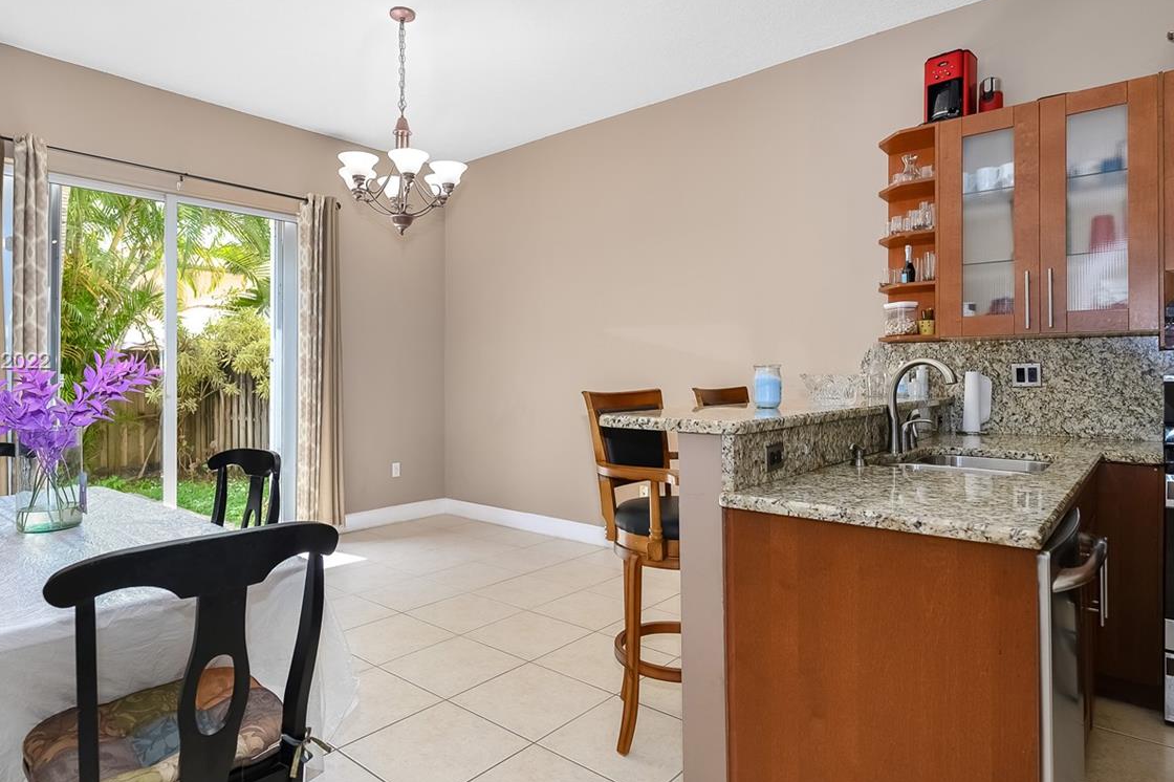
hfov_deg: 83.9
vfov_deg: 61.8
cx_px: 553
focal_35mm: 20
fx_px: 652
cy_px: 363
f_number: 3.5
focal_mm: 14
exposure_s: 1/250
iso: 200
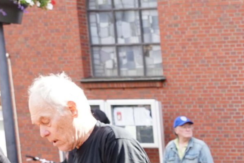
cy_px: 338
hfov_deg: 12.6
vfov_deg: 9.1
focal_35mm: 140
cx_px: 506
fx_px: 949
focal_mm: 33
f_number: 6.3
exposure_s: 1/80
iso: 250
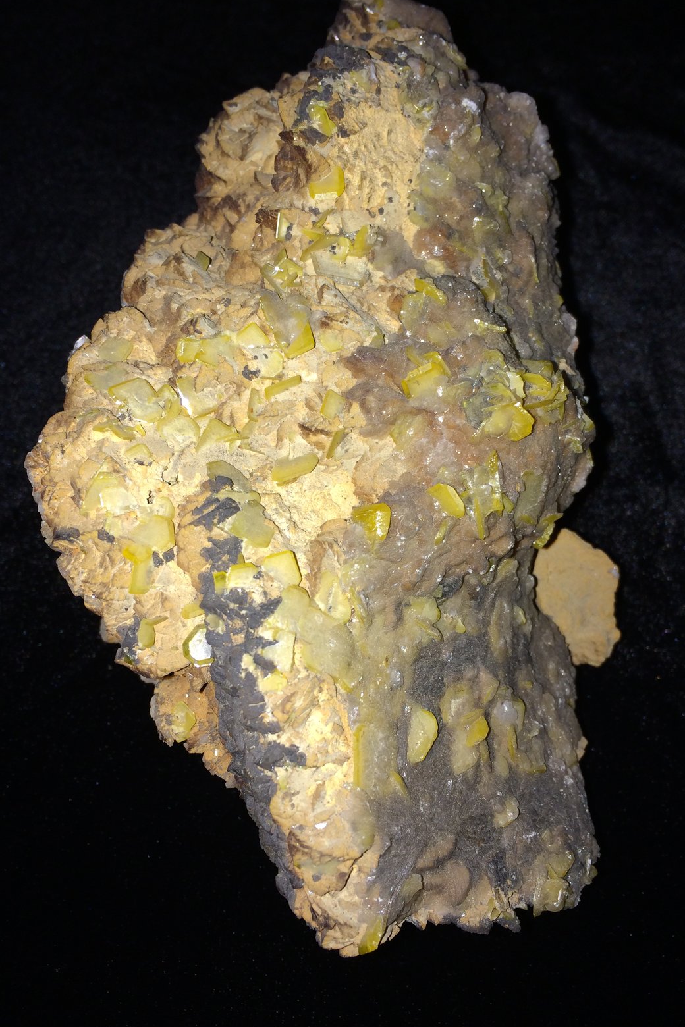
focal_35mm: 32
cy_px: 510
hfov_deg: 41.1
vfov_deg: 58.7
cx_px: 353
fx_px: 913
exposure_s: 1/140
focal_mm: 4.12
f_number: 2.2
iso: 32
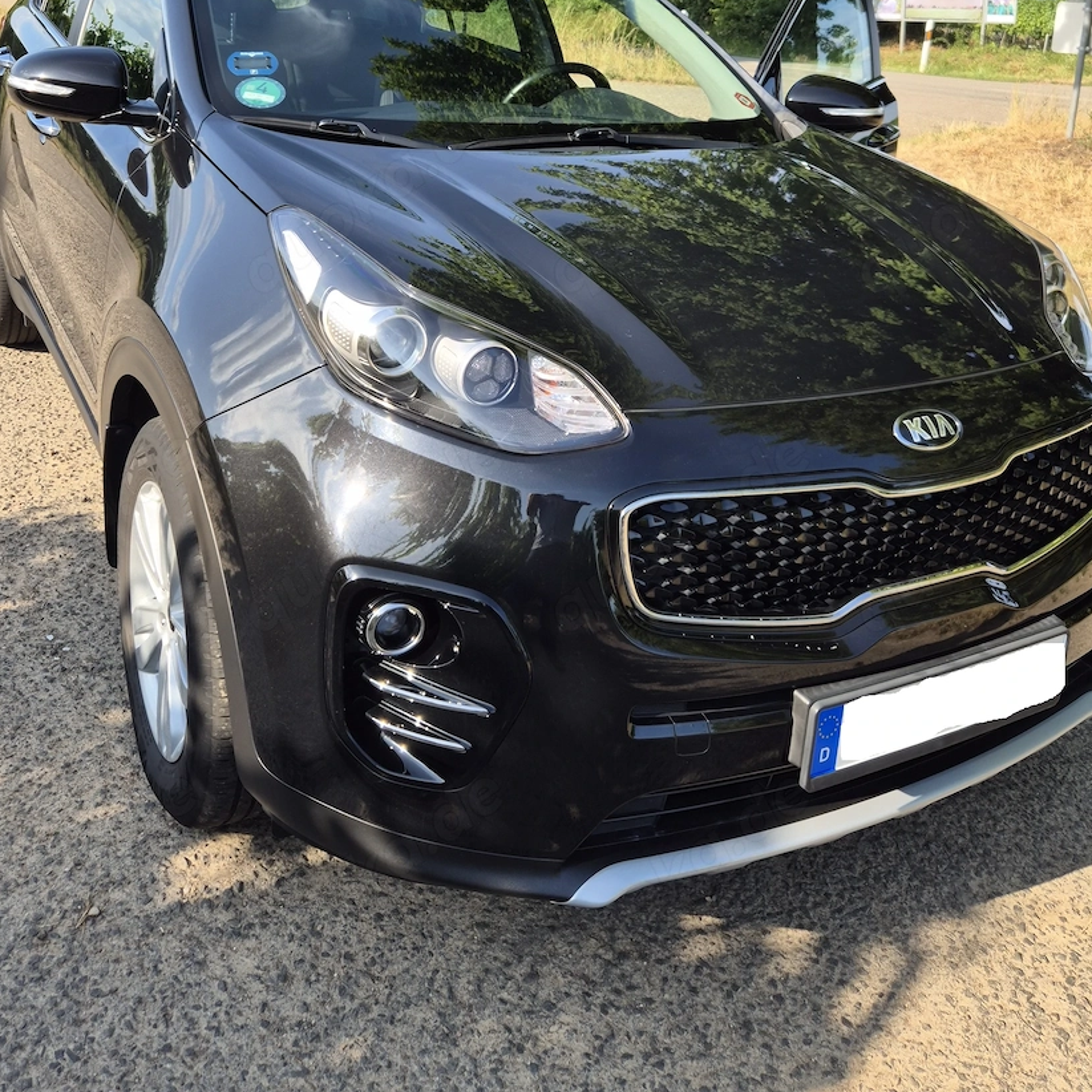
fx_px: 1178
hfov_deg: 49.7
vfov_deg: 47.7
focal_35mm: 33
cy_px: 262
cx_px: 534
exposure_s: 1/736
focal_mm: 5.4
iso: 25
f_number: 1.8
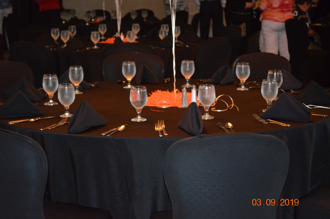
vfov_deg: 16.5
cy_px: 110
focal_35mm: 82
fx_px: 755
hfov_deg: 24.7
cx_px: 165
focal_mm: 55
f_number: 5.6
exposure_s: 1/60
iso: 3200
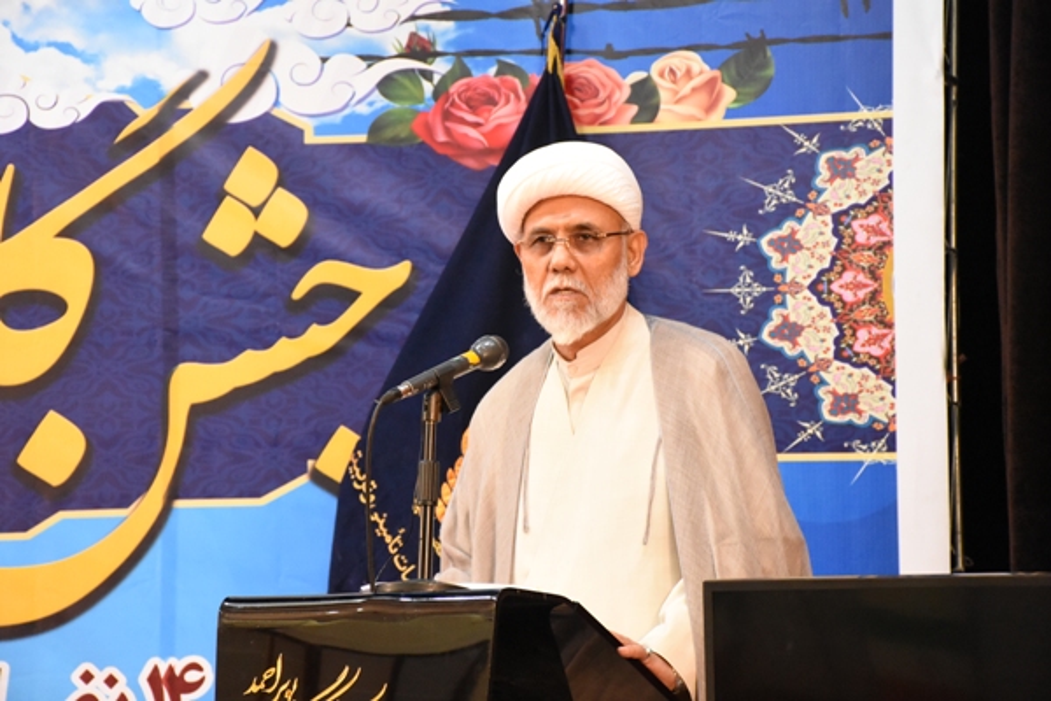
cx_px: 526
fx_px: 3503
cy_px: 350
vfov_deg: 11.4
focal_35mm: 120
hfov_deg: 17.1
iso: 6400
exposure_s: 1/250
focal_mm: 80
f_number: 6.3
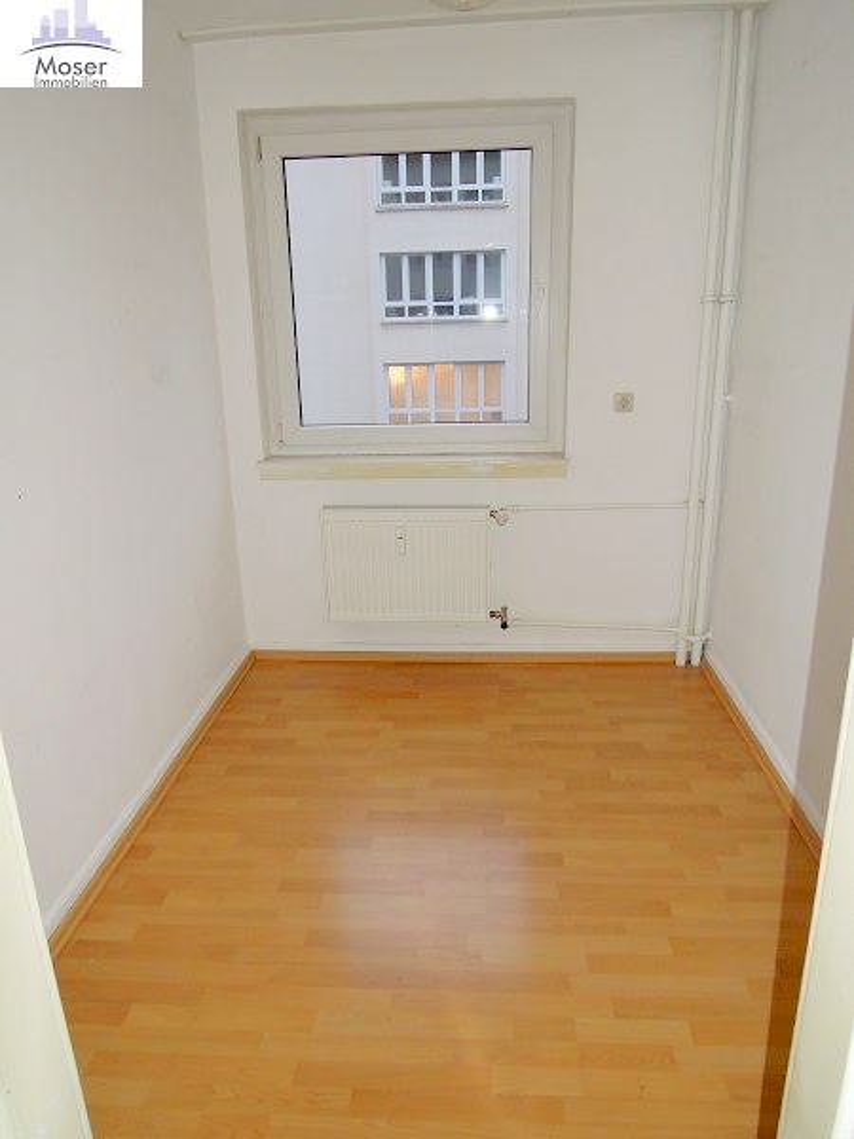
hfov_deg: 56.8
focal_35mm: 24
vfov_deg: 71.6
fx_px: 789
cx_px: 427
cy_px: 570
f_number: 2.8
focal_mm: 4.3
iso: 200
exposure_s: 1/30
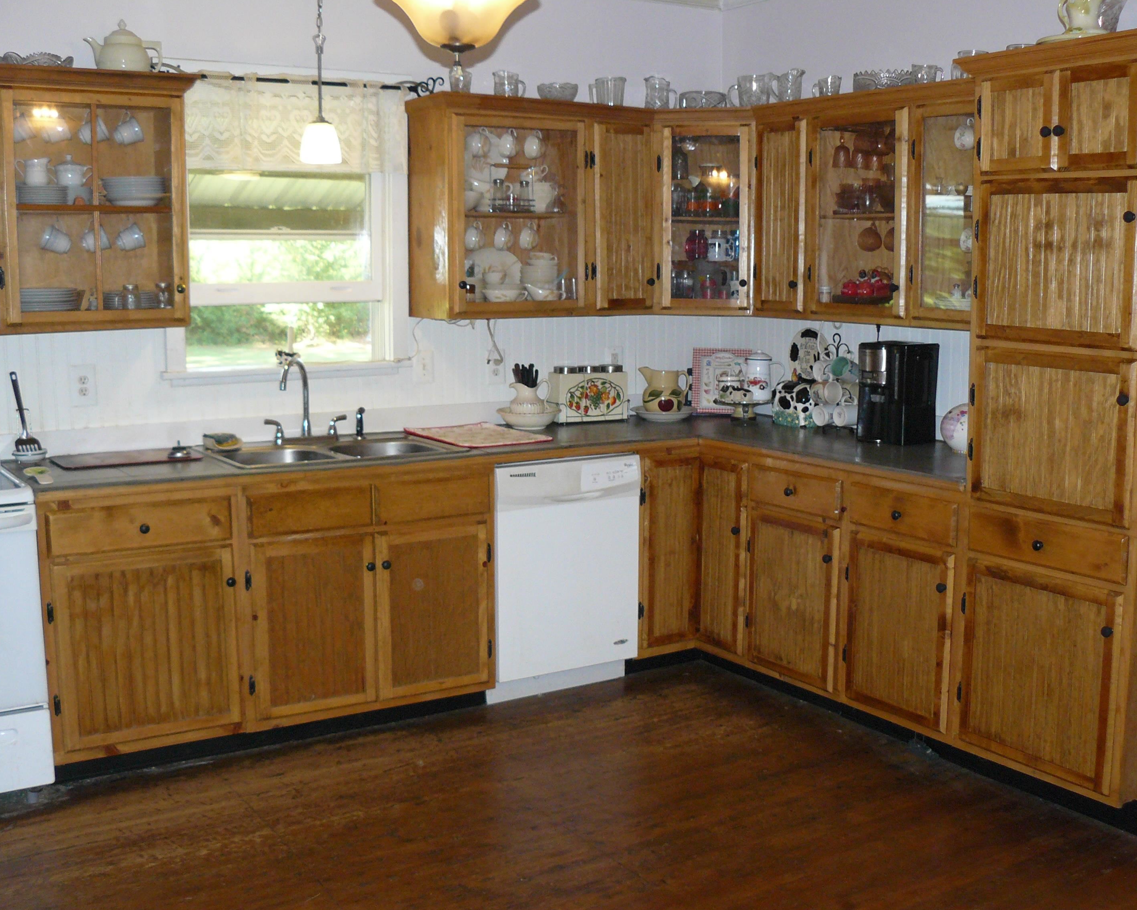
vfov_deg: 39.2
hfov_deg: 47.9
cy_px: 458
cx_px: 583
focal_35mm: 38
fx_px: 1279
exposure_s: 1/50
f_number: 2.8
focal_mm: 6
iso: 200
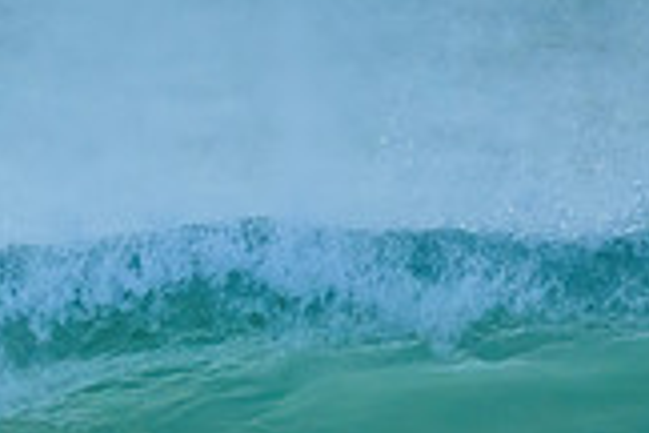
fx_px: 51501
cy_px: 635
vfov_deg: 0.5
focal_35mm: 2857
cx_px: 4
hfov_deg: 0.7
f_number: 11
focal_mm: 800
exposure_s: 1/1600
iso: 4000
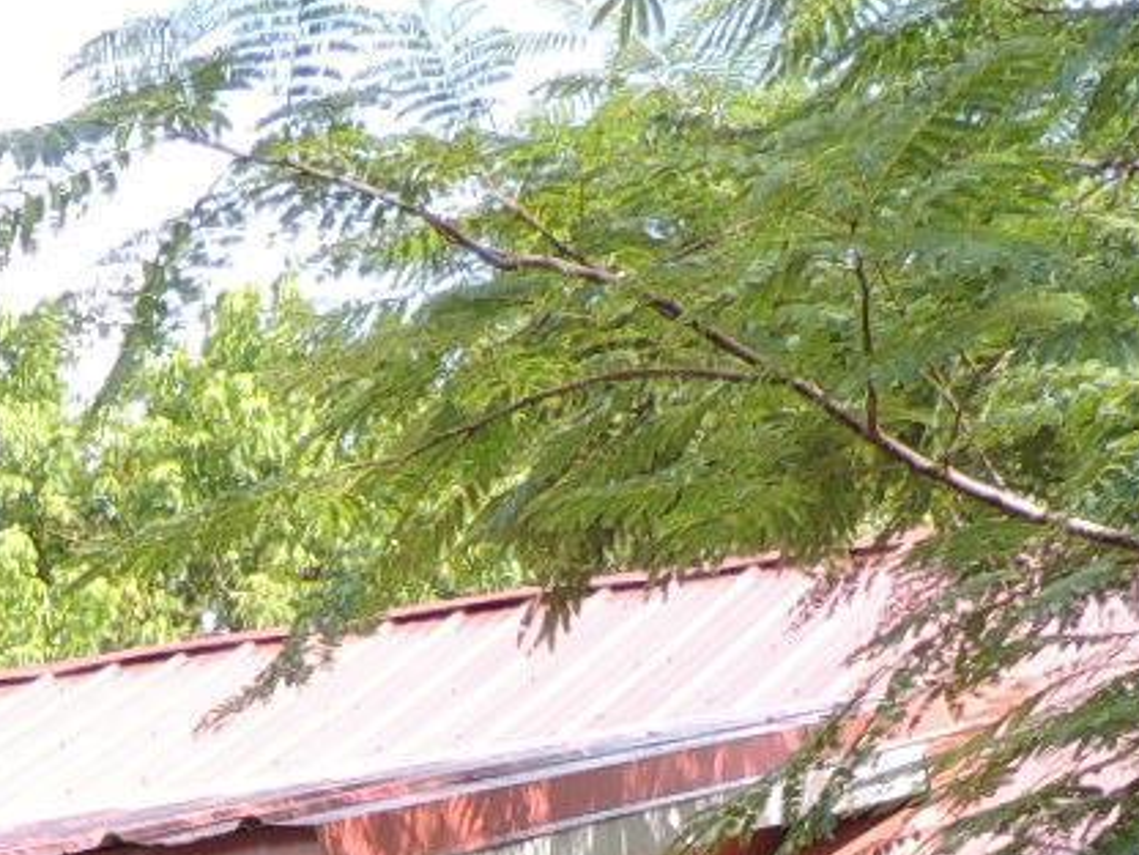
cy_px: 1839
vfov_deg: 10.2
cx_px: -52
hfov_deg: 14.8
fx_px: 4310
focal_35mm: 131
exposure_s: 1/320
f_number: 3
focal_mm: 4.3
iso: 100
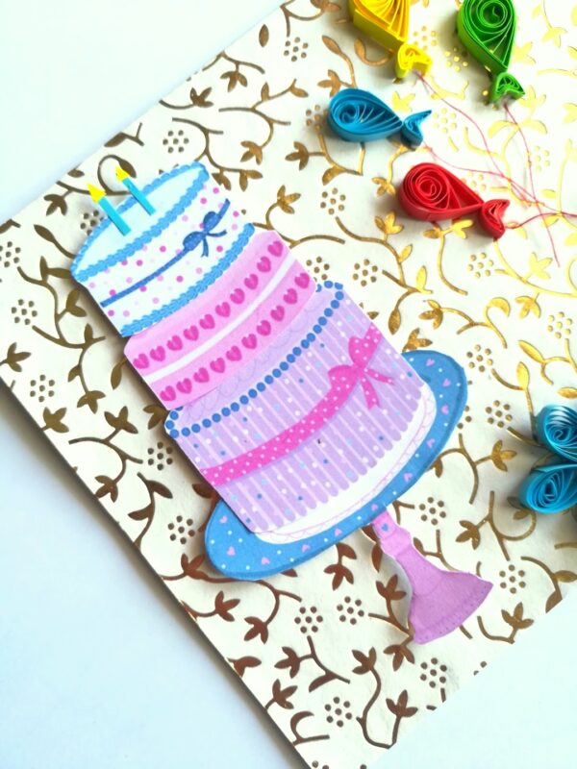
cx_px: 288
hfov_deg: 53.1
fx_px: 578
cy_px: 384
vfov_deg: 67.3
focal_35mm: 26
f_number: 2.2
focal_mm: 3.83
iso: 50
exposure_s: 1/50
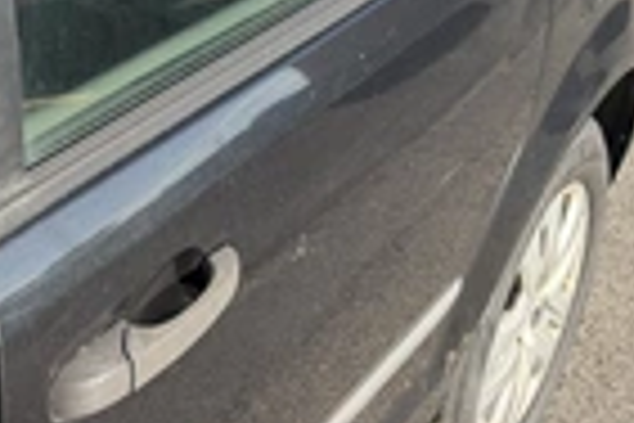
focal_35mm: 71
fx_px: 1250
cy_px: -166
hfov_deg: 26.6
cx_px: -31
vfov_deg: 17.6
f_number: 1.78
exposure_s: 1/2299
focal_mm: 6.76
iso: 100
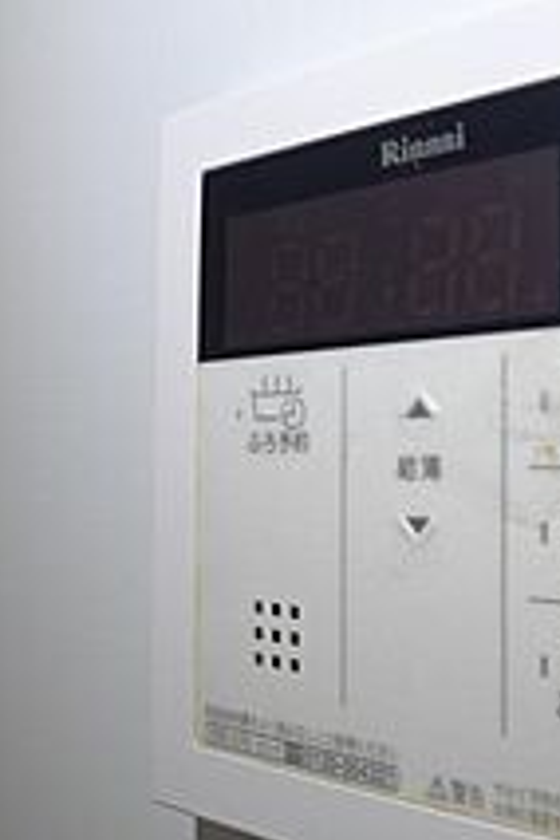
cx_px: 493
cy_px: 438
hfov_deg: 24.4
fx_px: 1260
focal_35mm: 54
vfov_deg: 36.9
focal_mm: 5.1
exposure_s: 1/10
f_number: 2
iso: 80
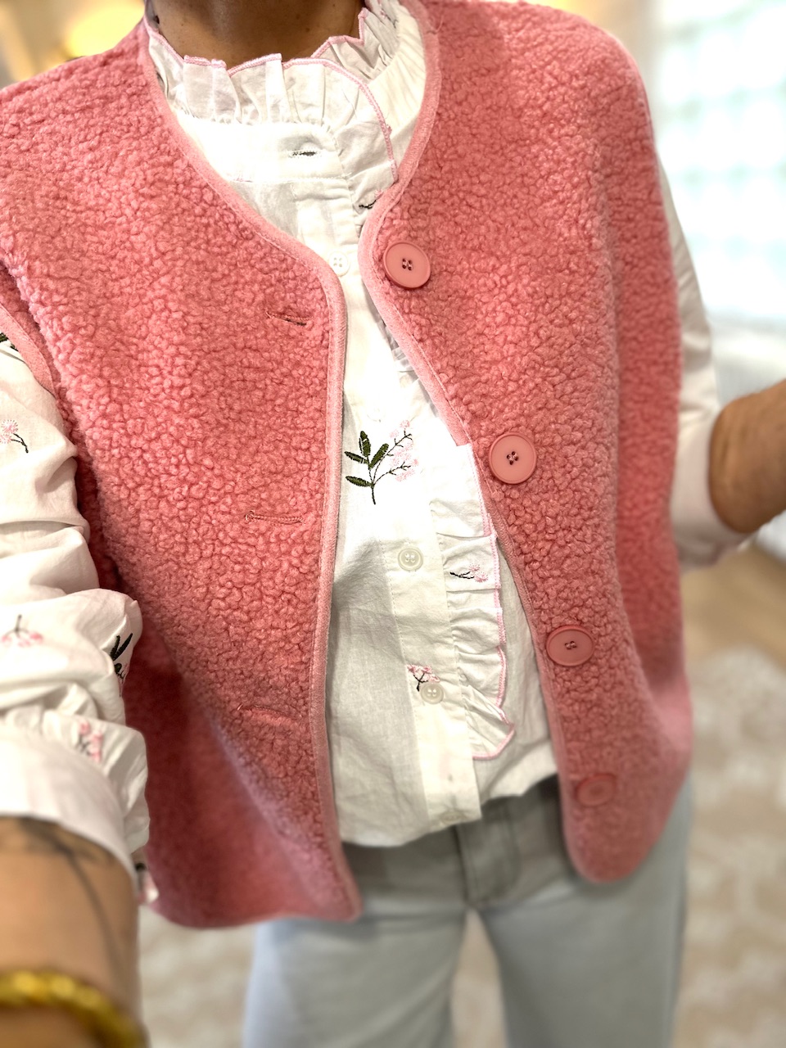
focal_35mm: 24
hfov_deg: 56.8
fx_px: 727
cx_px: 393
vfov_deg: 71.6
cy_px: 524
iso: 250
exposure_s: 1/97
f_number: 1.78
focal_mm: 6.86
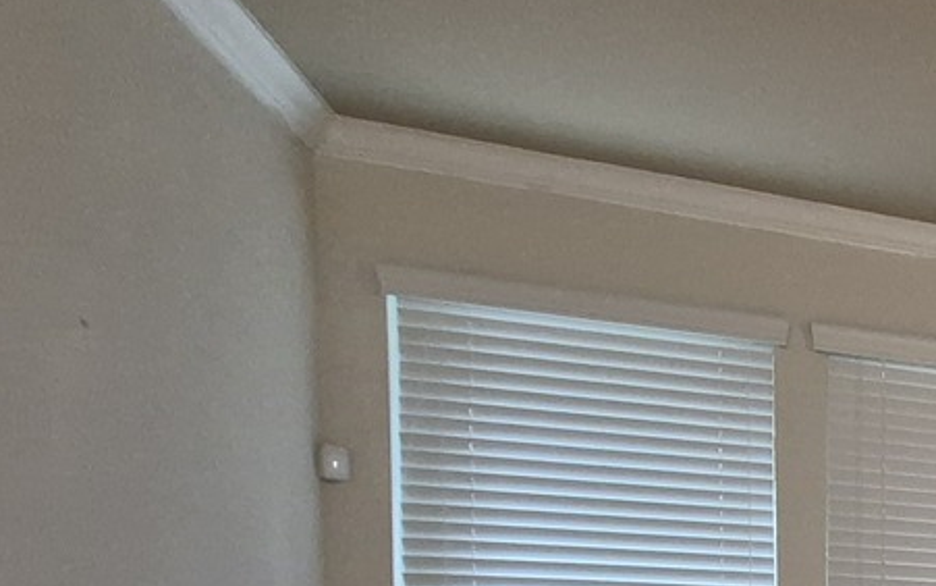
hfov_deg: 28.7
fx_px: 1123
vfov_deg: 25.2
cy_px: 763
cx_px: 1403
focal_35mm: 44
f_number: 2.2
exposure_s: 1/60
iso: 640
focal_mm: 1.74
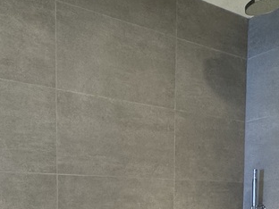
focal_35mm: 46
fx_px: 371
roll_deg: +0.2
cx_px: 35
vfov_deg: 27.9
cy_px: 245
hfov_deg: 38.7
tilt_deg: -4.5
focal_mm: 2.22
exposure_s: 1/100
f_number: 2.2
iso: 250
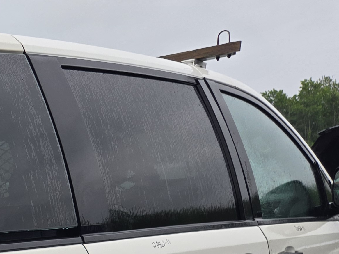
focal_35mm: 79
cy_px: 333
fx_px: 773
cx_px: -162
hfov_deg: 21.1
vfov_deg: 17.5
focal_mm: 5.4
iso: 32
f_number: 1.8
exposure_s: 1/180
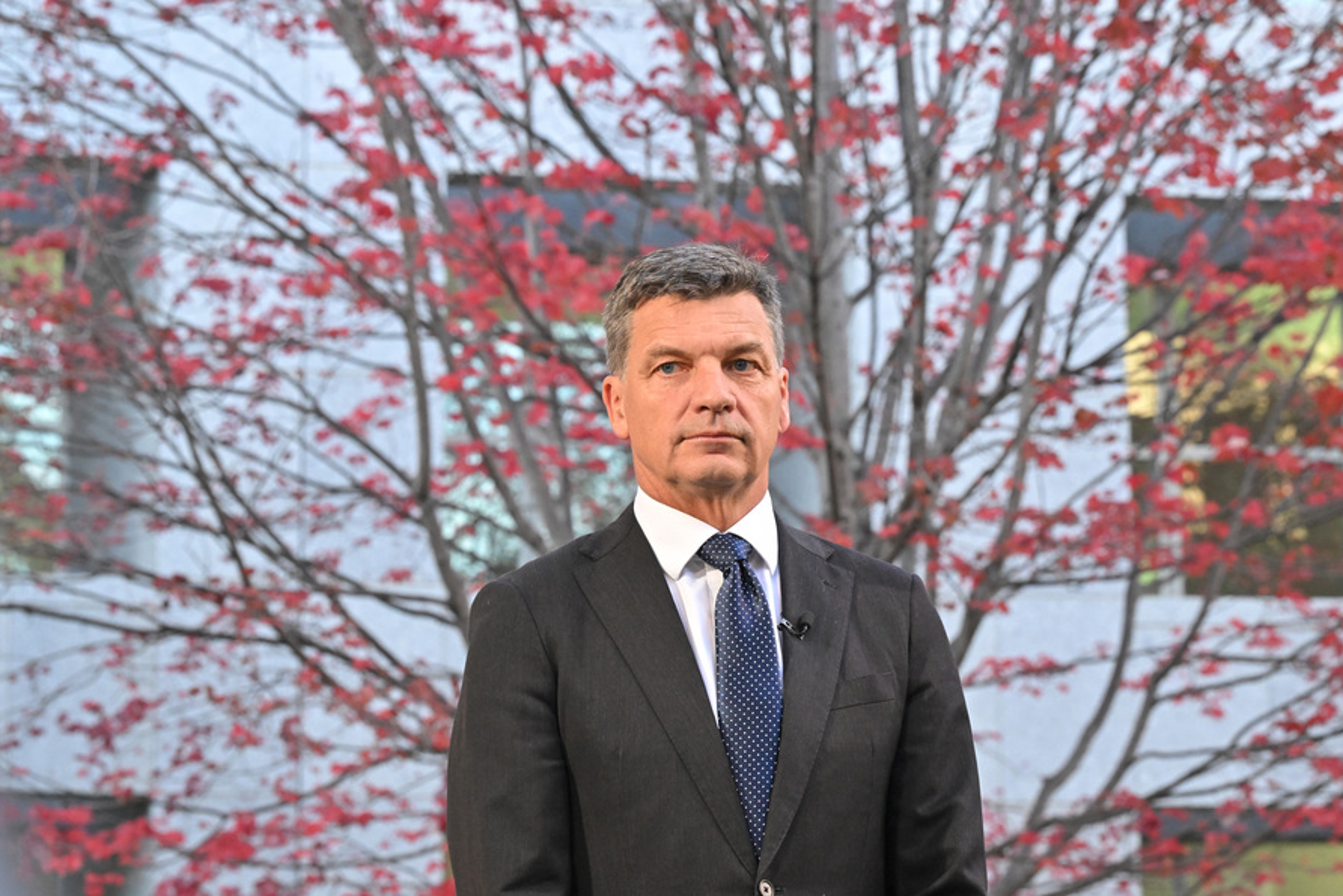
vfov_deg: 11.8
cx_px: 668
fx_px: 4328
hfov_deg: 17.6
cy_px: 449
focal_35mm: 116
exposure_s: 1/320
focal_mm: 115
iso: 5000
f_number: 9
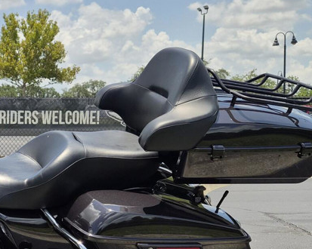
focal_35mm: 58
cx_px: -40
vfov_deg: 26.0
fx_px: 535
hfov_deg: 29.0
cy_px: 174
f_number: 1.8
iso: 80
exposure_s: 1/4912
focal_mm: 5.4
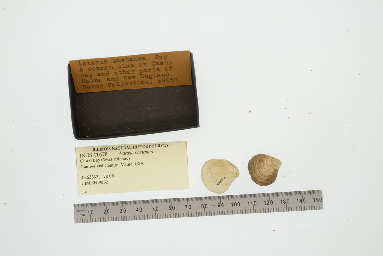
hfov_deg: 33.4
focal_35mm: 60
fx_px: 639
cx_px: 192
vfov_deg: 22.6
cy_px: 128
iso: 100
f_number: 32
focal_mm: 60
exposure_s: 1/6
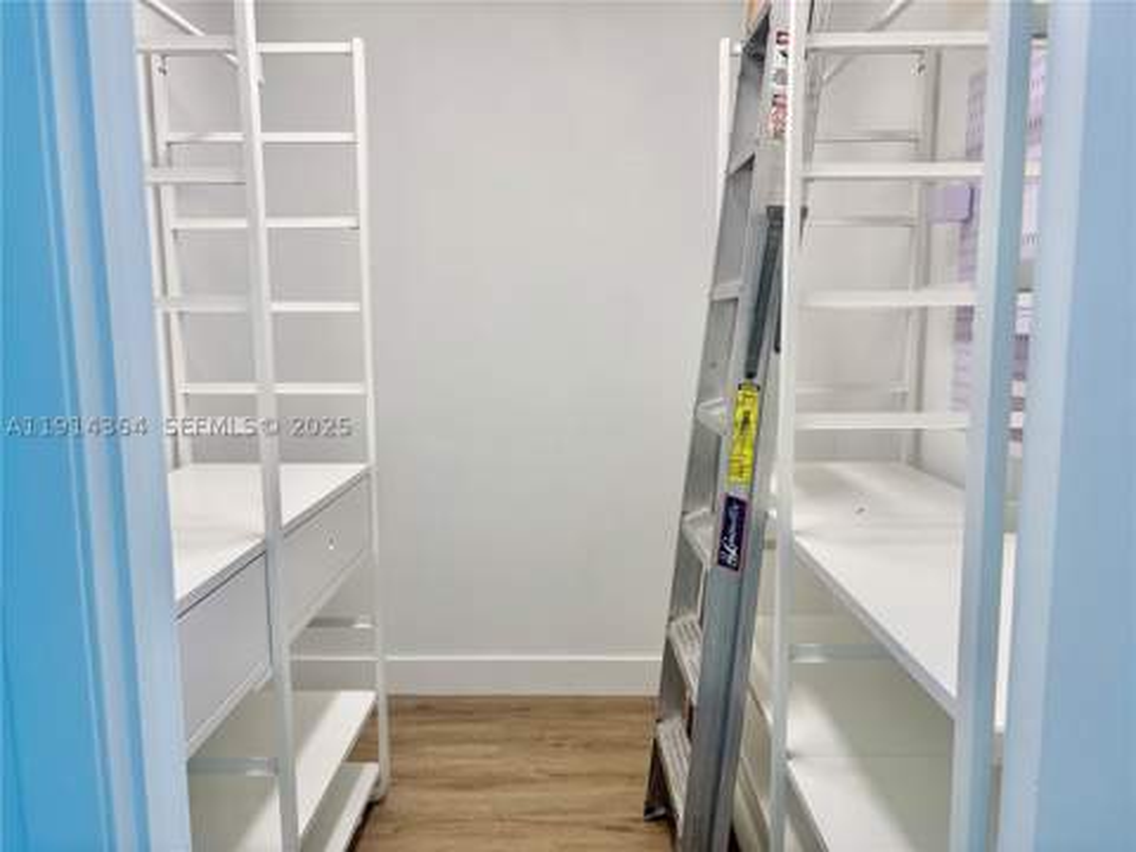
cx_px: 568
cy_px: 426
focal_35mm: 26
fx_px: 853
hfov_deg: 67.3
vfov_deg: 53.1
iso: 50
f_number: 1.6
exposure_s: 1/120
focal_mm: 5.96
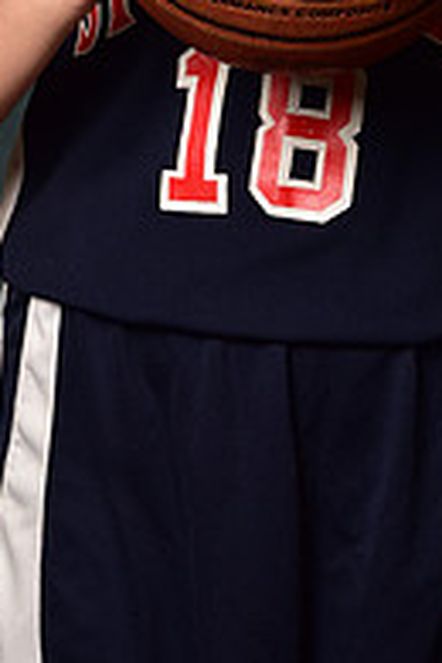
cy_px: -252
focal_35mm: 401
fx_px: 7385
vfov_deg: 5.1
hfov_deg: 3.4
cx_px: 280
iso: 200
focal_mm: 135
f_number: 5
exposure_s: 1/250
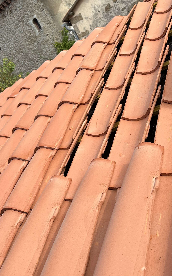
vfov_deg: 46.1
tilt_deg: -1.1
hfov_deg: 30.2
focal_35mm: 42
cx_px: 120
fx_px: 315
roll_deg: +29.4
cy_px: 83
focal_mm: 5.7
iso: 50
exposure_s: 1/2994
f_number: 1.5
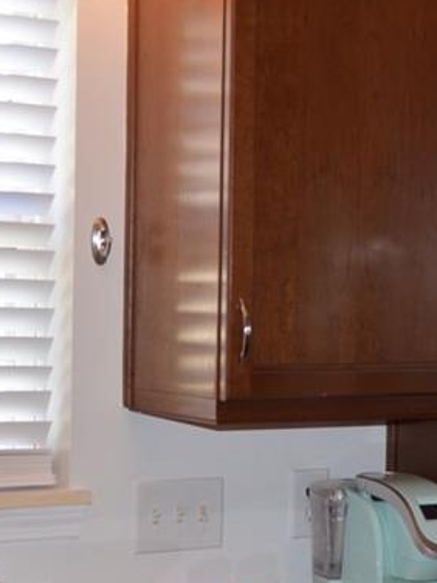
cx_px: 277
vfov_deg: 20.8
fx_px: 1582
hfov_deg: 15.7
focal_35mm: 94
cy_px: 404
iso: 400
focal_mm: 24
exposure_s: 1/80
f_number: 4
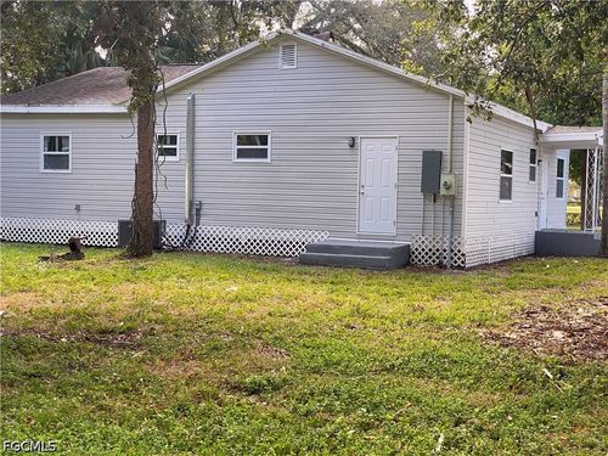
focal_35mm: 52
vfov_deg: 28.0
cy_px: 228
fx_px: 913
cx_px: 304
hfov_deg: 36.8
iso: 25
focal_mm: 6
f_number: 2
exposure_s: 1/122
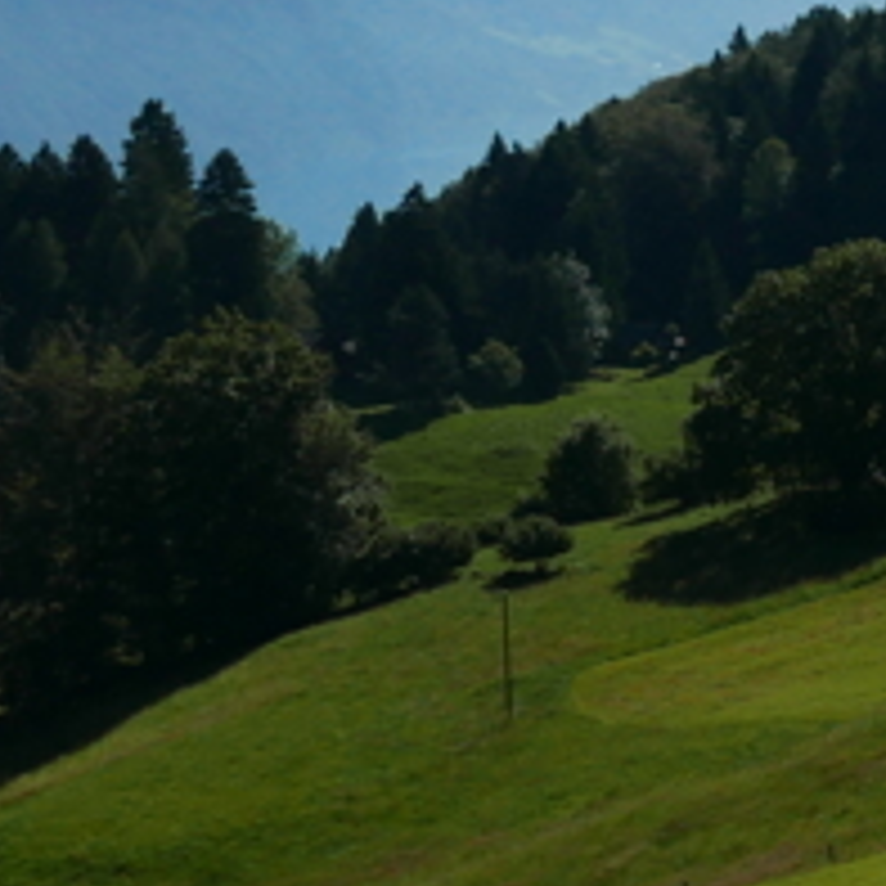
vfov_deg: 14.0
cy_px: 193
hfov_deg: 12.6
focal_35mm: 124
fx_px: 3591
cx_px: 1689
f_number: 5.6
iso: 200
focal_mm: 10.9
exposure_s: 1/1600
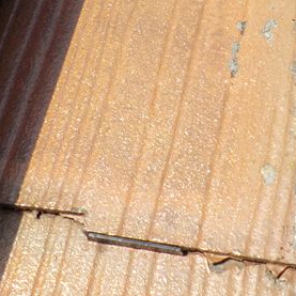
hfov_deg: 24.9
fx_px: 668
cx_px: 189
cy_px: 64
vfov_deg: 24.6
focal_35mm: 69
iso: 125
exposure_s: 1/640
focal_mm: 4.1
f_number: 3.3
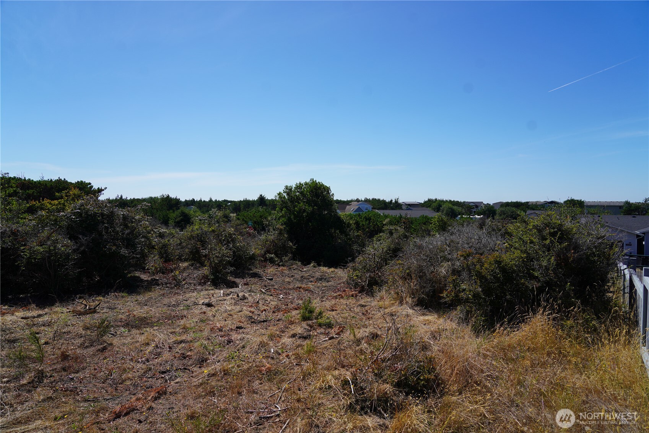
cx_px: 324
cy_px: 216
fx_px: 433
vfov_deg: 53.1
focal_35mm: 24
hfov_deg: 73.7
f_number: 5
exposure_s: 1/800
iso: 100
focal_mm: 24
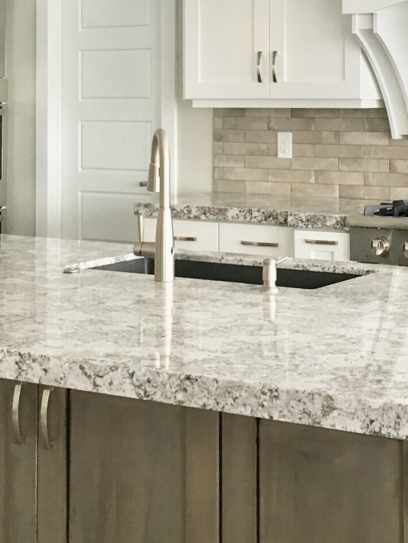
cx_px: 230
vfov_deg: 24.4
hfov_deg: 18.9
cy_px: 70
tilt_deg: +1.4
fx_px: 1226
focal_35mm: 78
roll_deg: +1.1
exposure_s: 1/30
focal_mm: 4.15
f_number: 2.2
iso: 40
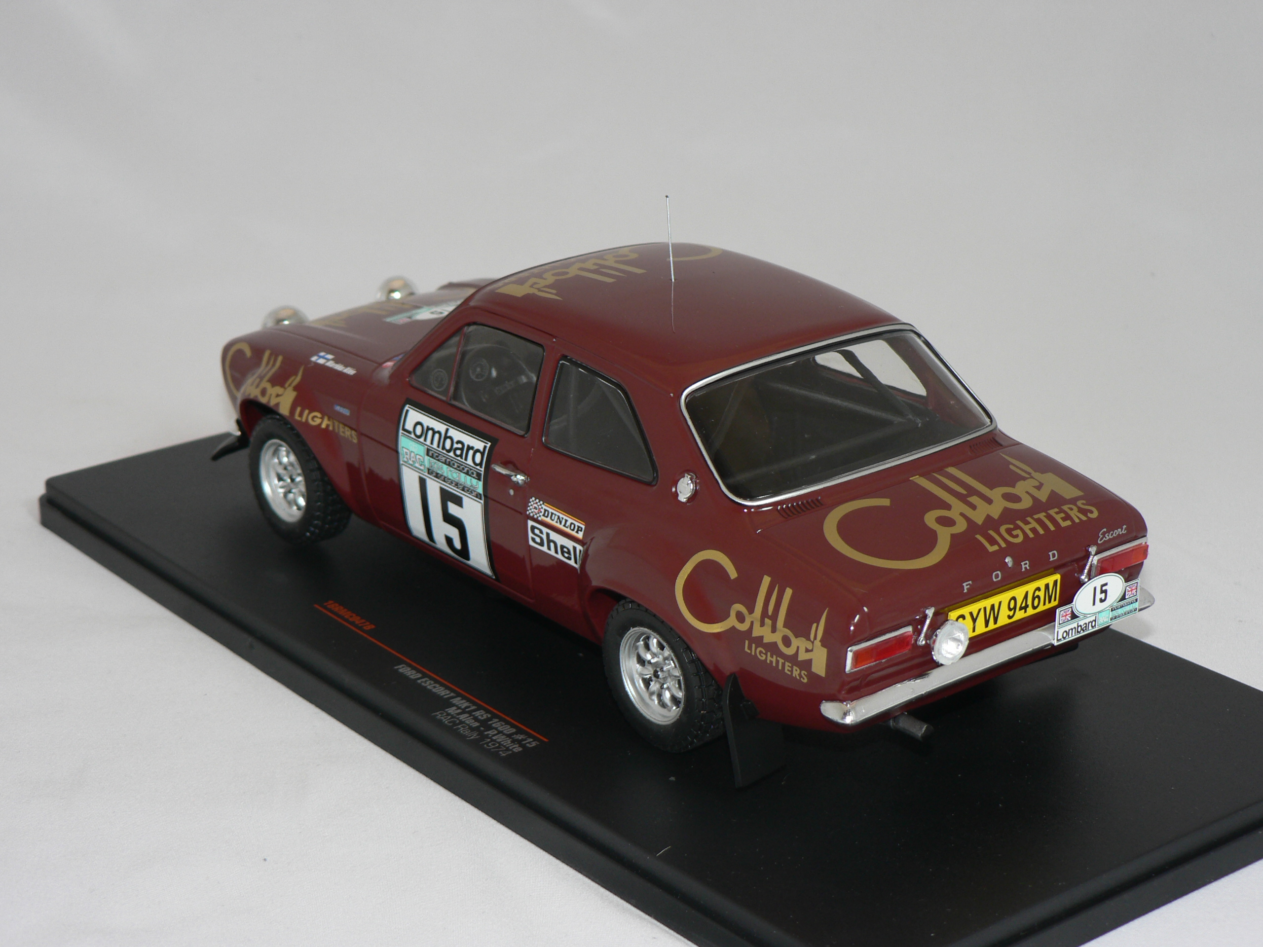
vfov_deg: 20.7
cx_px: 632
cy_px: 474
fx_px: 2591
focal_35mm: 71
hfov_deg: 27.4
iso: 80
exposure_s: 1/60
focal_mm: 11.8
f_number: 3.2
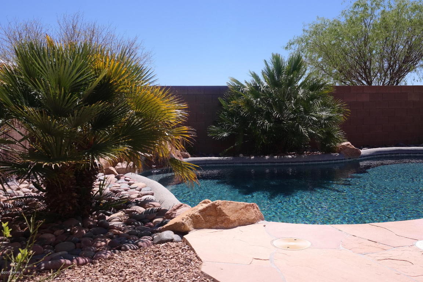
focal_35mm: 33
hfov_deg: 57.2
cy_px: 141
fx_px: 388
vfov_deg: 40.0
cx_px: 212
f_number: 7.1
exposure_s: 1/320
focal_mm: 22
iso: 100
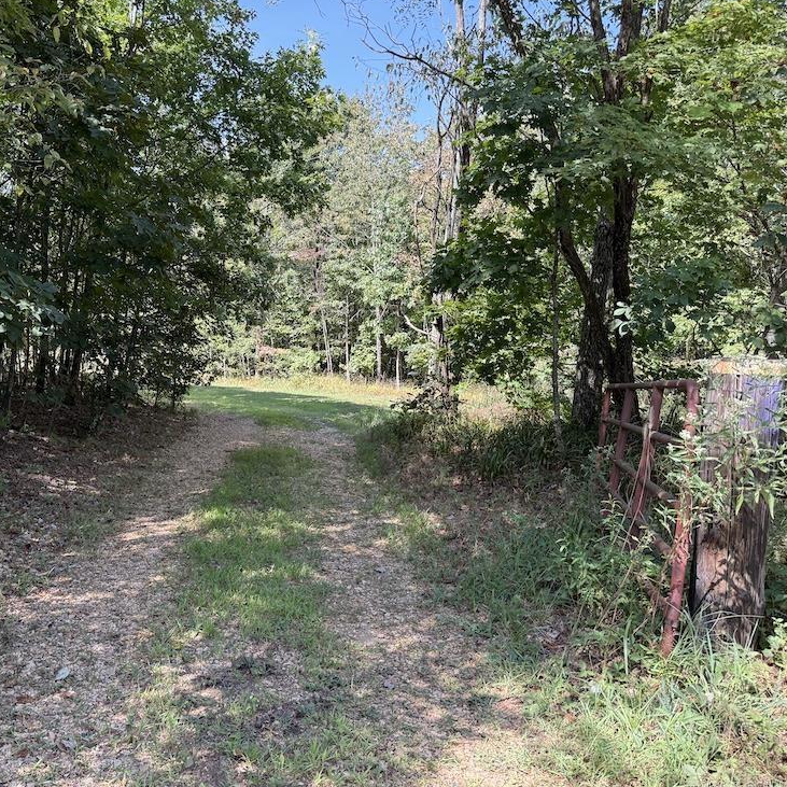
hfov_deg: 54.4
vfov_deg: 55.6
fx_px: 746
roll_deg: +0.6
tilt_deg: -9.1
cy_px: 398
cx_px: 256
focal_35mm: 29
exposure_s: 1/470
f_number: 1.78
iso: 100
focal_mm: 6.76
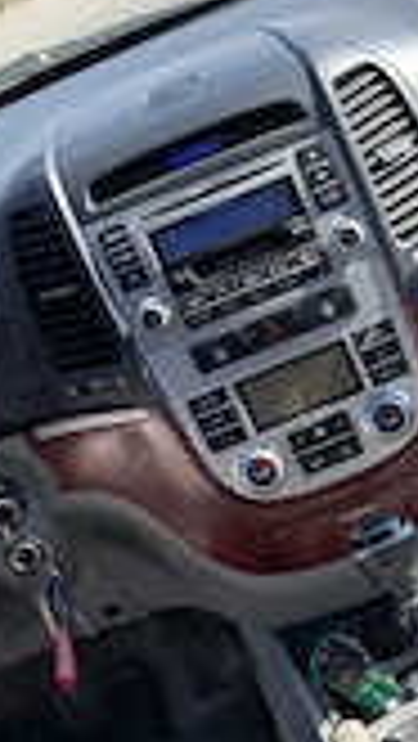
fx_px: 1456
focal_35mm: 74
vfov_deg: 28.4
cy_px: 504
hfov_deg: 16.2
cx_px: 355
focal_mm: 3.99
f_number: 1.8
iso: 20
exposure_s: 1/291
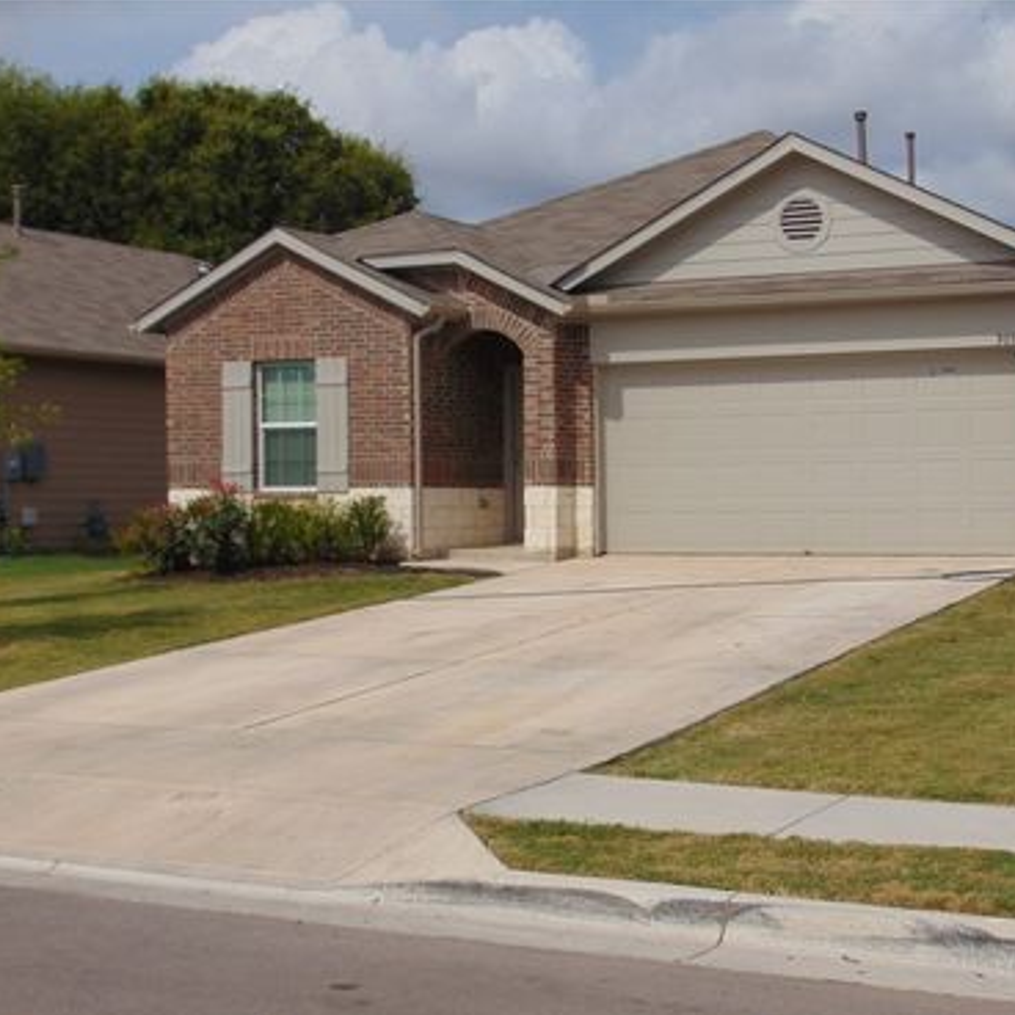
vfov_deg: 28.6
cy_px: 514
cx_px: 546
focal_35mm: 60
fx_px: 1990
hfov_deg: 28.6
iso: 80
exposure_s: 1/500
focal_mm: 9
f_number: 9
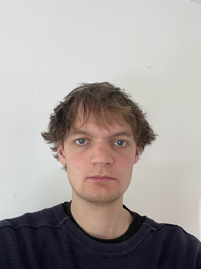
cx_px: 100
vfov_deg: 60.0
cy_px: 134
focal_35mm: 30
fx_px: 232
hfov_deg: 46.8
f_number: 2.2
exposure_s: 1/60
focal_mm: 2.71
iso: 125
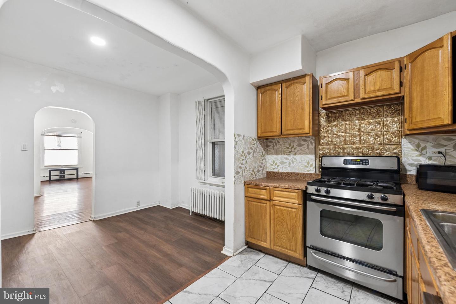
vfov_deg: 77.4
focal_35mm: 15
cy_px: 152
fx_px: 190
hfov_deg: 100.4
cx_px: 228
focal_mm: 15
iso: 250
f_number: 9
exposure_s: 1/2
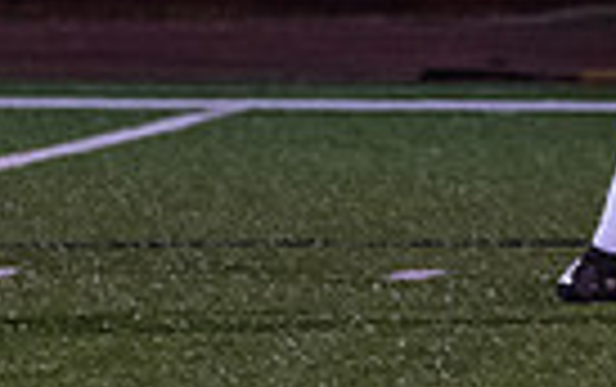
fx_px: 14876
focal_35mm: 885
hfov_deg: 2.4
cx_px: 484
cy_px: -264
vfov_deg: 1.5
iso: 2500
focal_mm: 98
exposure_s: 1/1000
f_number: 2.8
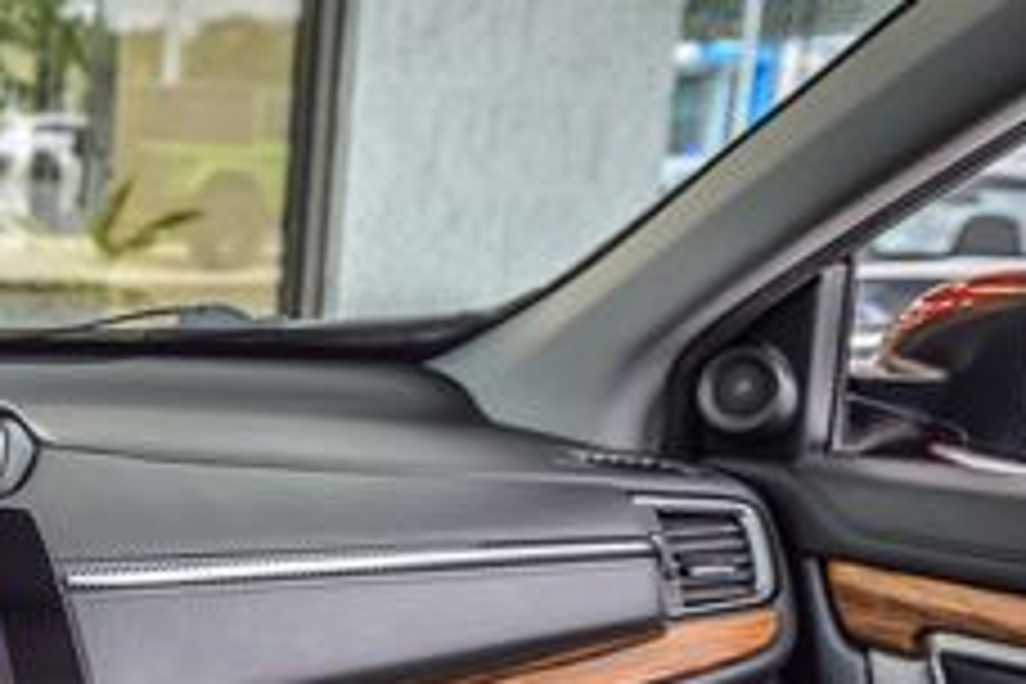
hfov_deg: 26.0
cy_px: 598
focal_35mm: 68
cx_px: -252
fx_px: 1938
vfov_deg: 19.7
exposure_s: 1/80
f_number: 4
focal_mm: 24
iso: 400
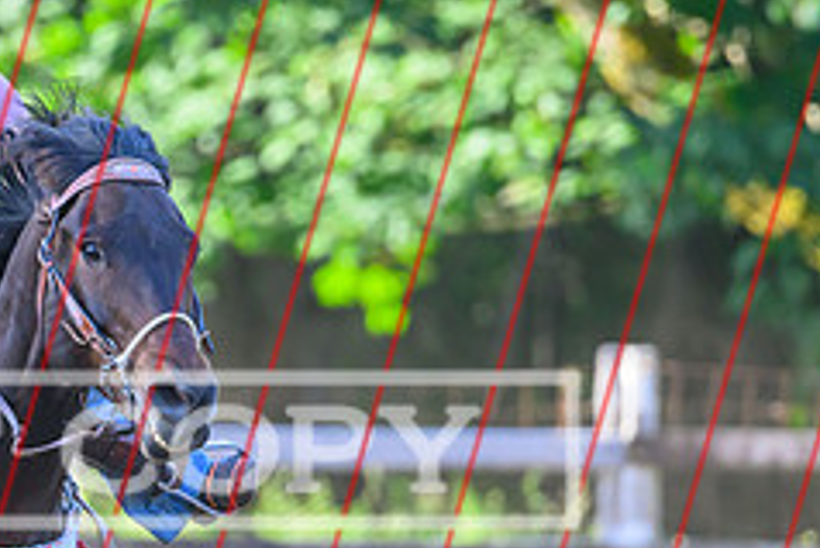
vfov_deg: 2.4
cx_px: 23
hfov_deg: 3.6
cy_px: 437
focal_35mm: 579
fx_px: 13196
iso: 1400
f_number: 2.8
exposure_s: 1/2500
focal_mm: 200
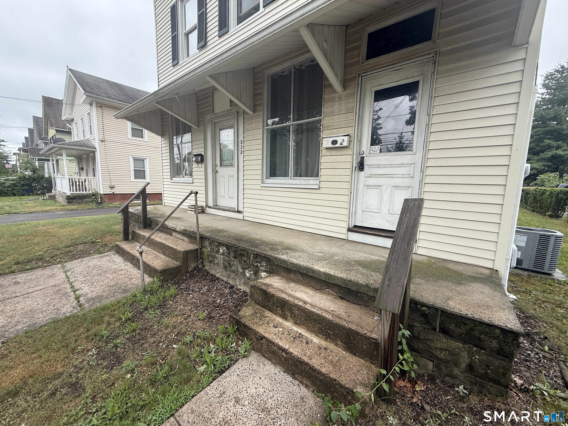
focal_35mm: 14
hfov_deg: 102.1
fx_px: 230
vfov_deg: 85.7
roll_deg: -1.9
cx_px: 284
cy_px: 213
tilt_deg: -6.9
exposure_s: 1/398
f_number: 2.2
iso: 50
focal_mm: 2.22
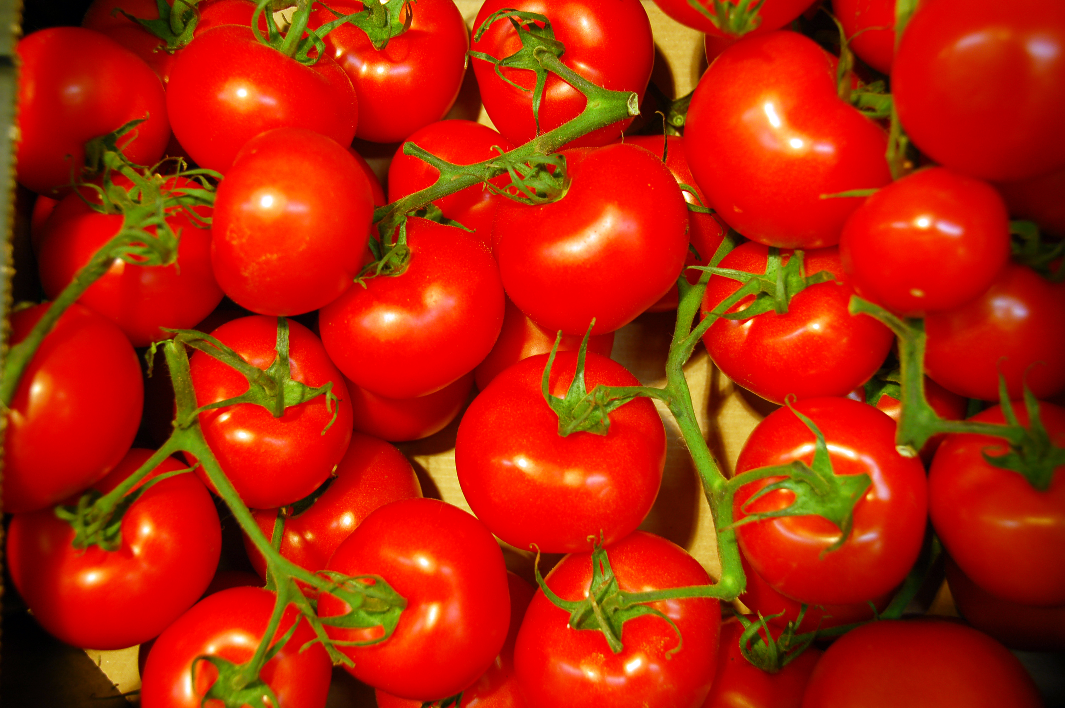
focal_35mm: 51
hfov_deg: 38.9
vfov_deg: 26.4
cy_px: 354
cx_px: 532
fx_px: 1507
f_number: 4.2
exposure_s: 1/15
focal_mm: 34
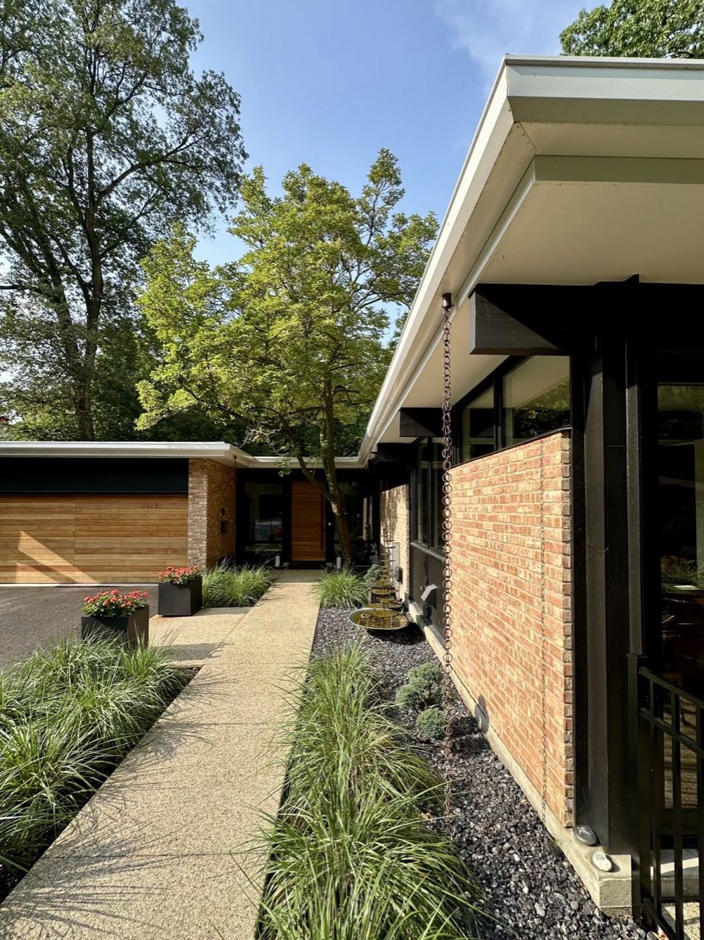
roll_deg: -1.4
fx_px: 380
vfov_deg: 102.1
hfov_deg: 85.6
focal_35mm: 14
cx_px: 352
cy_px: 470
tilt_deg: +7.5
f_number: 2.2
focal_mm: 2.22
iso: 40
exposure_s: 1/818
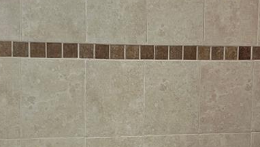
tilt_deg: -5.1
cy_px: 129
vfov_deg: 13.5
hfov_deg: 23.9
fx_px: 614
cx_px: 144
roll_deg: -0.5
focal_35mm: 89
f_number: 1.5
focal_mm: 5.7
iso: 80
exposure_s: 1/120
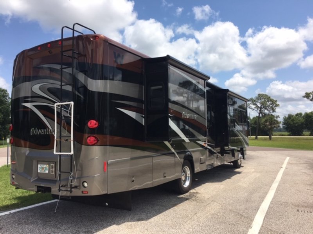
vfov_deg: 48.2
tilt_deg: +3.6
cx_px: 156
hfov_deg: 61.7
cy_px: 117
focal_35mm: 29
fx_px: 262
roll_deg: +0.7
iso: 25
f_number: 2.2
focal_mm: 4.15
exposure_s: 1/1789
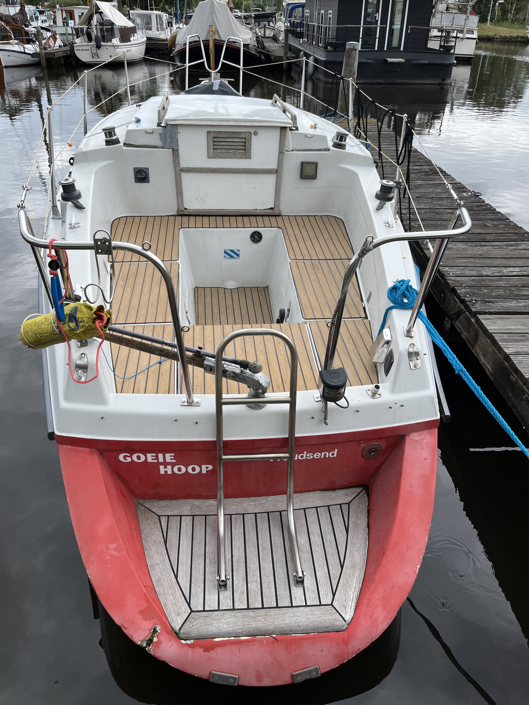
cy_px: 352
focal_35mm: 26
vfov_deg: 67.3
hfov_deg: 53.1
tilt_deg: -33.5
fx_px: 530
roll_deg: +3.9
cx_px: 264
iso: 50
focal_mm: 5.1
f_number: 1.6
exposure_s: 1/1163
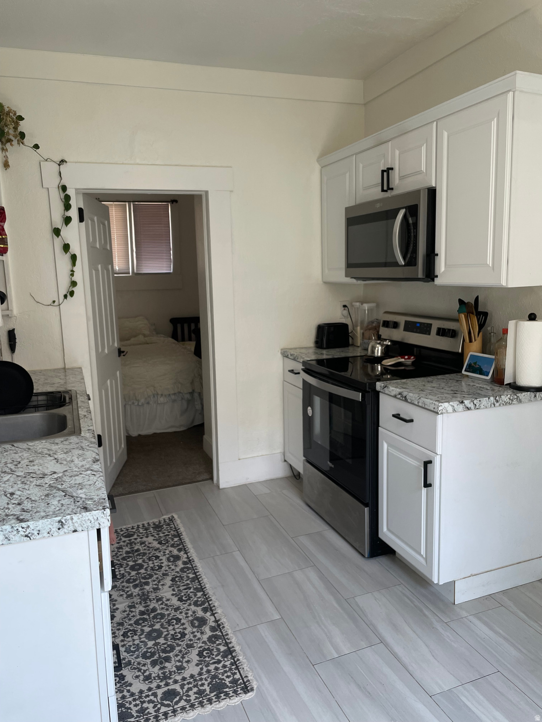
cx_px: 271
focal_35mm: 26
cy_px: 361
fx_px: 543
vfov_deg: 67.3
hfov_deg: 53.1
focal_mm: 4.2
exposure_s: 1/120
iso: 64
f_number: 1.6
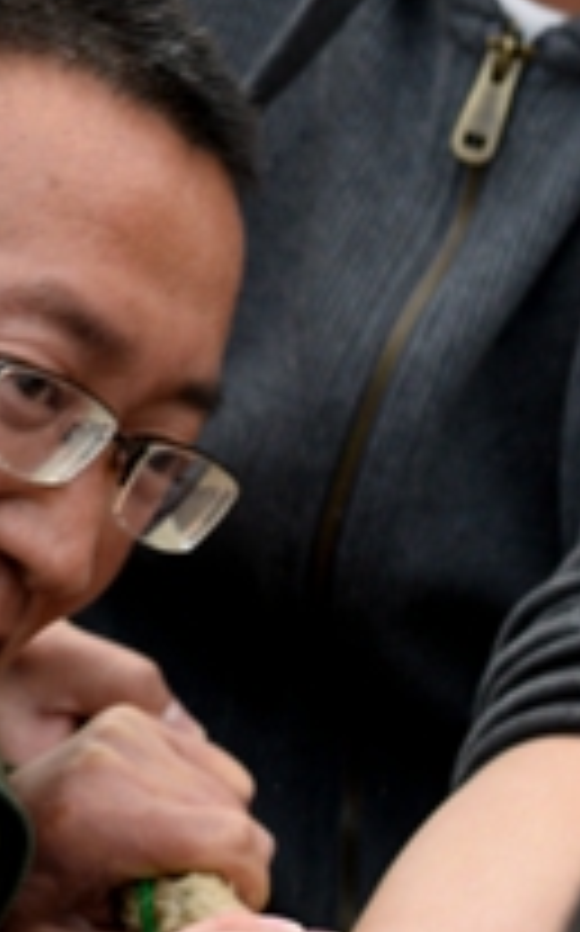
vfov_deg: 4.8
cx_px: -306
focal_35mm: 440
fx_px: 11151
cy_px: 164
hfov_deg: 3.0
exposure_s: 1/320
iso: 640
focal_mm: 85
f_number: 4.5
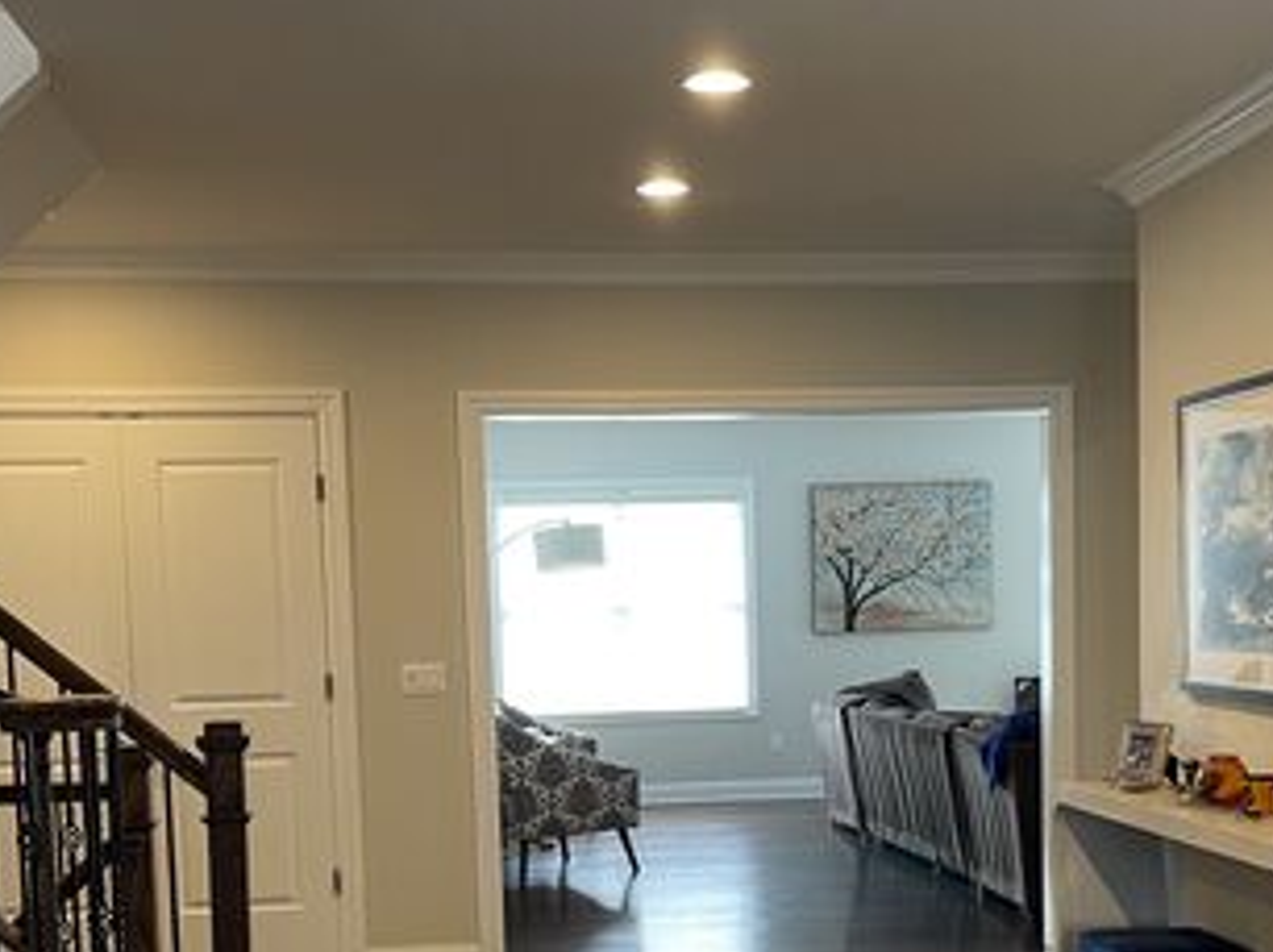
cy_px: 761
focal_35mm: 51
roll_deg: +1.3
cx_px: 753
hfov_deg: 37.4
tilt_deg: -6.0
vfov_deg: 27.9
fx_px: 1874
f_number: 1.6
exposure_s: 1/60
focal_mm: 5.1
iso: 160
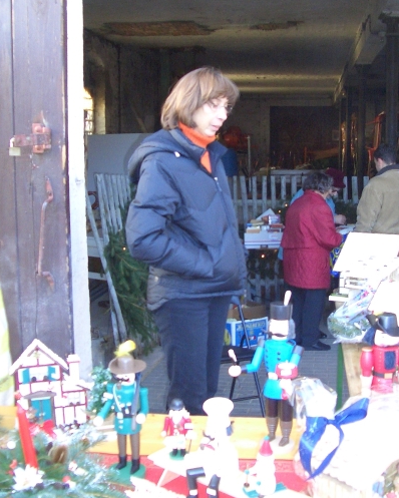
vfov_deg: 42.0
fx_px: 649
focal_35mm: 44
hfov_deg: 34.1
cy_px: 229
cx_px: 220
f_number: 2.6
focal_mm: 5.8
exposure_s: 1/80
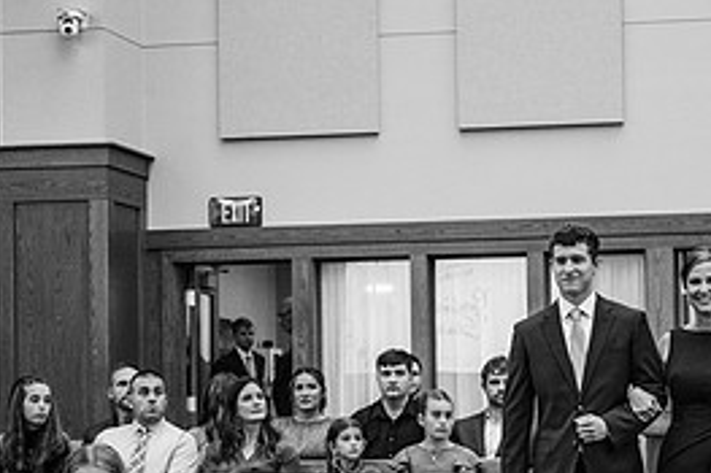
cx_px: 543
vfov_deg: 12.6
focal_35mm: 108
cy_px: 405
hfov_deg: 18.8
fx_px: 2132
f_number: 2.8
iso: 2000
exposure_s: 1/250
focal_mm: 49
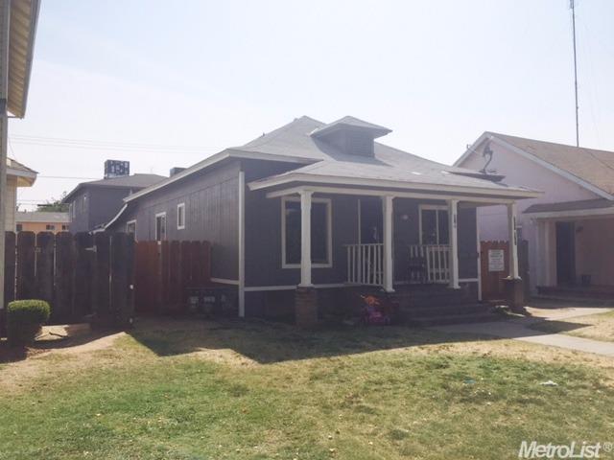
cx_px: 307
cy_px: 230
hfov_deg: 61.7
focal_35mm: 29
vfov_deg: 48.2
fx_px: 514
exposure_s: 1/3968
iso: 32
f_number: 2.2
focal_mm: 4.15
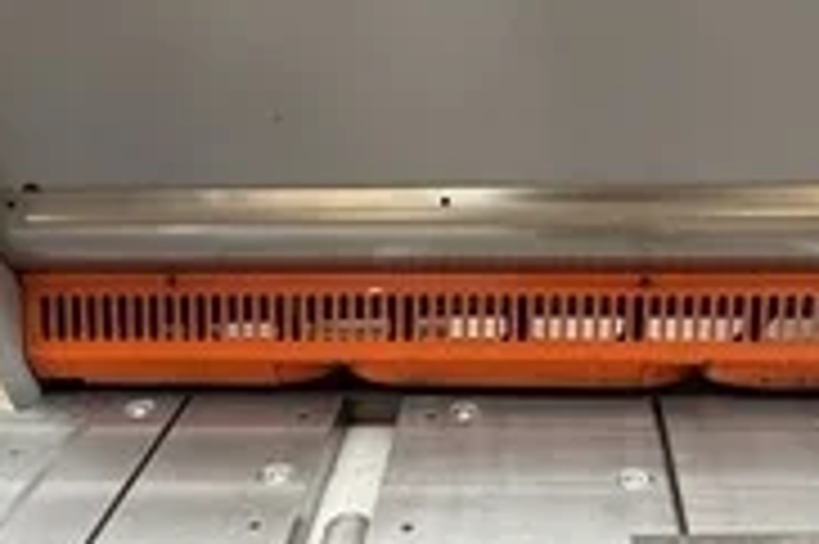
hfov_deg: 58.2
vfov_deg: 33.3
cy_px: 656
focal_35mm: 32
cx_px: 500
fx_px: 727
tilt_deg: -46.2
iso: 250
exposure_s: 1/100
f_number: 2.2
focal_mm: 2.22
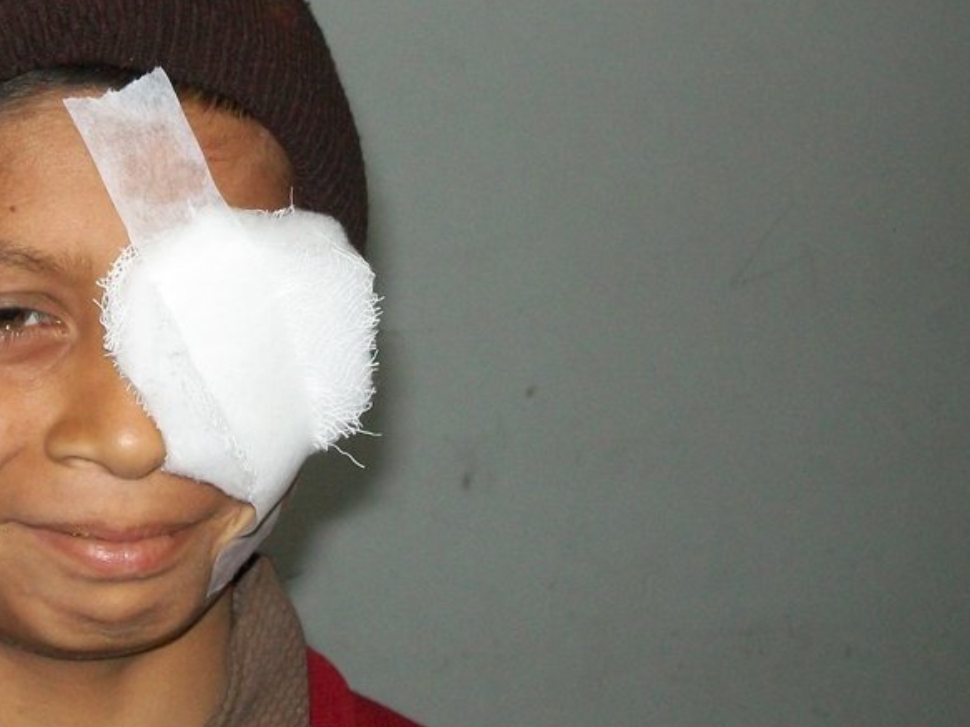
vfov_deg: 18.6
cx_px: 121
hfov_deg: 24.1
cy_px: 298
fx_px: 2213
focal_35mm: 79
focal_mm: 7.6
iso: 160
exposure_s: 1/80
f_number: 3
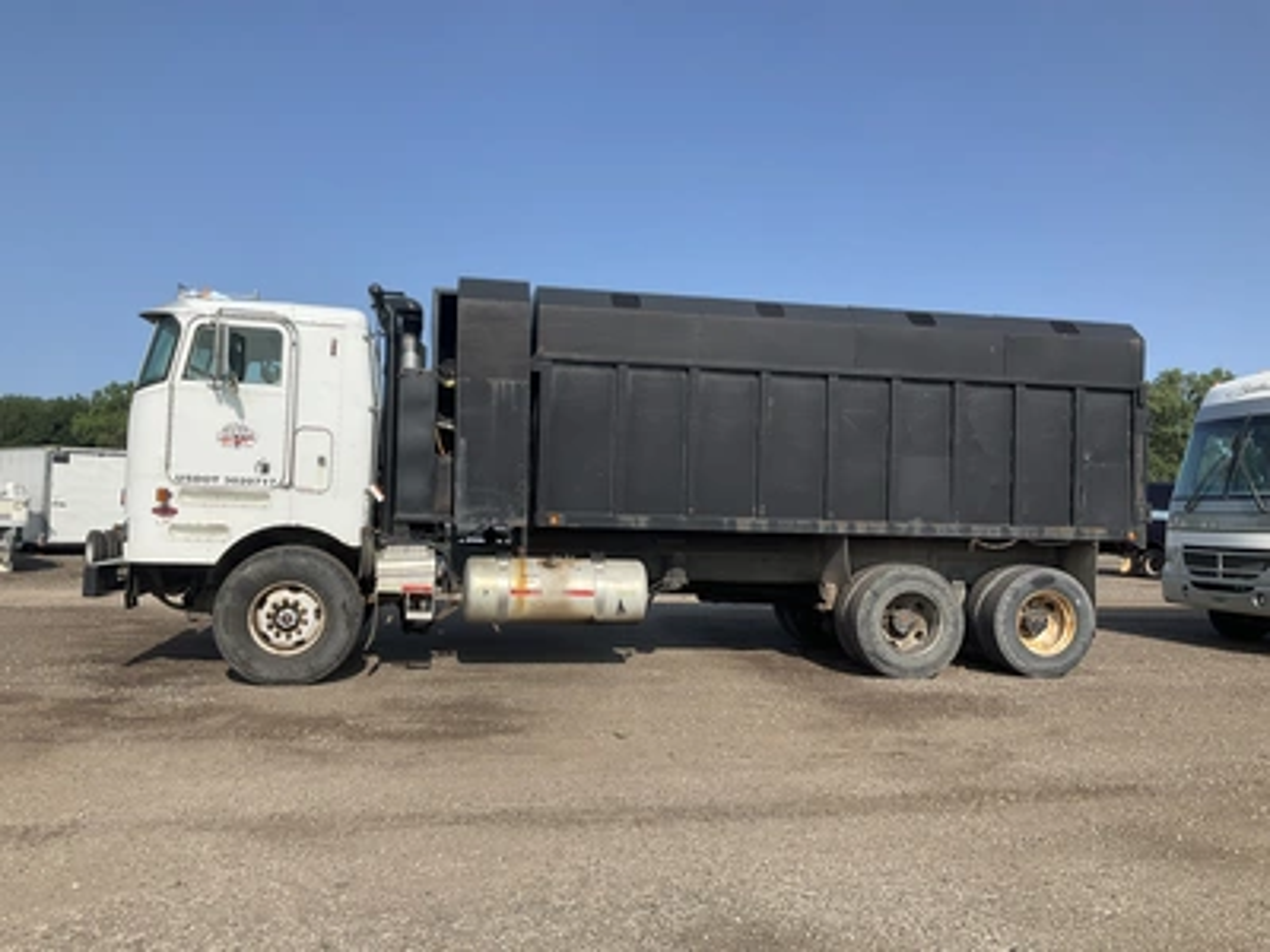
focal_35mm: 29
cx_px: 635
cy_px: 476
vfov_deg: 48.2
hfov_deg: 61.7
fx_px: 1064
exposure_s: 1/2058
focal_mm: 3
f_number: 1.8
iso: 25
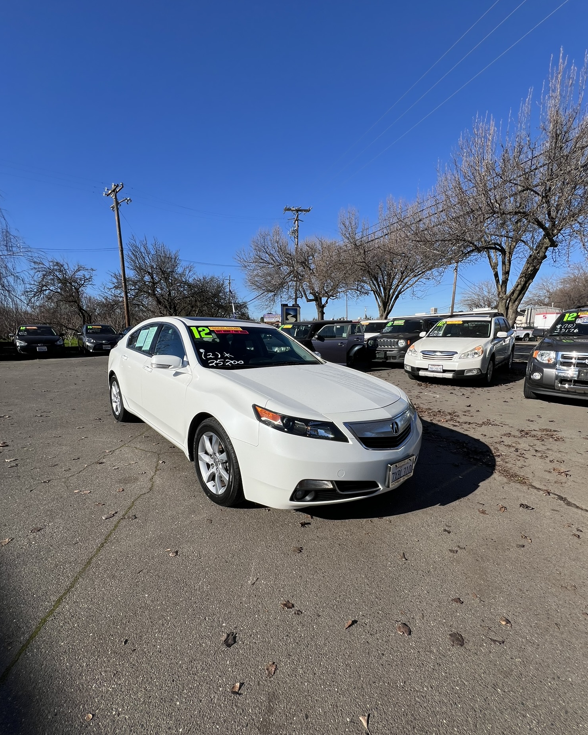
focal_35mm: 14
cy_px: 393
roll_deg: +0.4
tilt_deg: -11.0
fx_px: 305
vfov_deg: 100.5
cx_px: 289
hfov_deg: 88.0
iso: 32
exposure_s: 1/2801
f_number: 1.8
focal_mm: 1.57
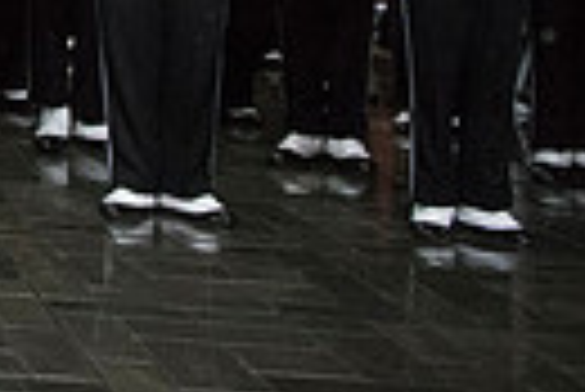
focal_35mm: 107
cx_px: -590
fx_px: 1741
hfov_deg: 15.3
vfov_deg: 11.7
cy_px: -358
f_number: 2.8
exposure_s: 1/4000
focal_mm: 24
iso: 10000
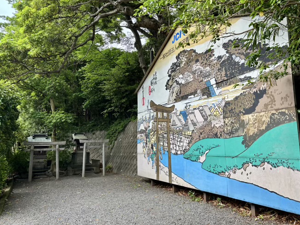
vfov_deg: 49.8
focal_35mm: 28
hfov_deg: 63.4
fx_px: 243
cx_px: 157
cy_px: 111
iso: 50
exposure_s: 1/368
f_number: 1.6
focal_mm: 5.96
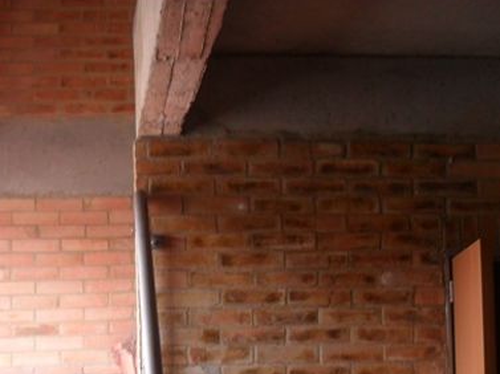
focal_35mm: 62
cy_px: 328
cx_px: 135
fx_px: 895
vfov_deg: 23.1
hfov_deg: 30.8
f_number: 3
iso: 80
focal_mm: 6.3
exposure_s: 1/30
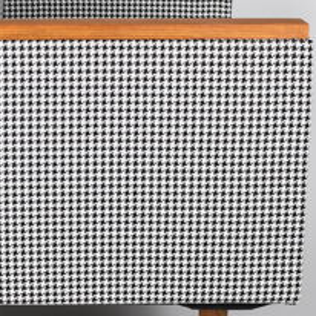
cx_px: 35
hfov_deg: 16.5
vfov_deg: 16.7
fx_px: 1074
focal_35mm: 104
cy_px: 134
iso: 800
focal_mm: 28
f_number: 5
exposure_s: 1/125
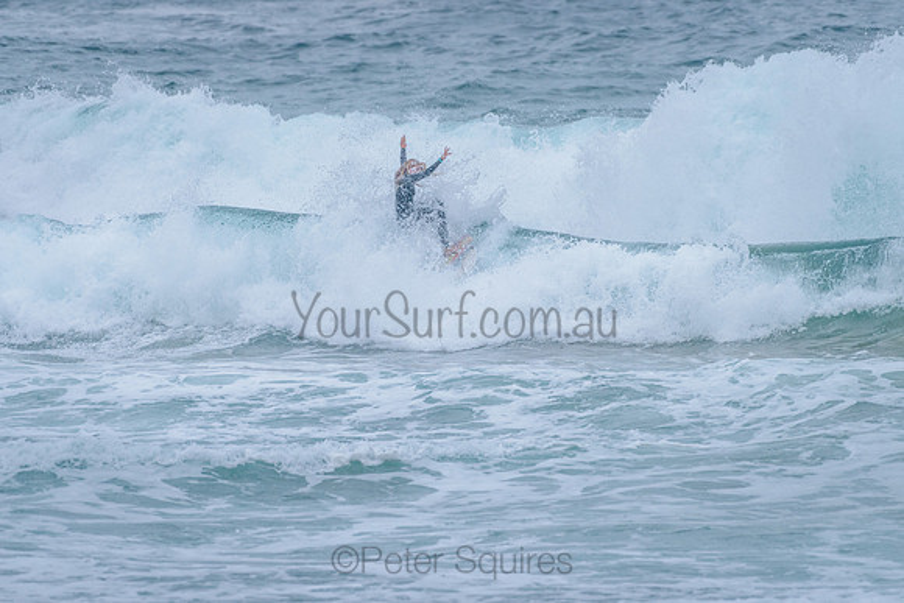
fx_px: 15390
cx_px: 453
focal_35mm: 613
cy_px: 234
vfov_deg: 2.2
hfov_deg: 3.4
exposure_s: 1/2000
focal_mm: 500
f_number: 5.6
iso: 1250
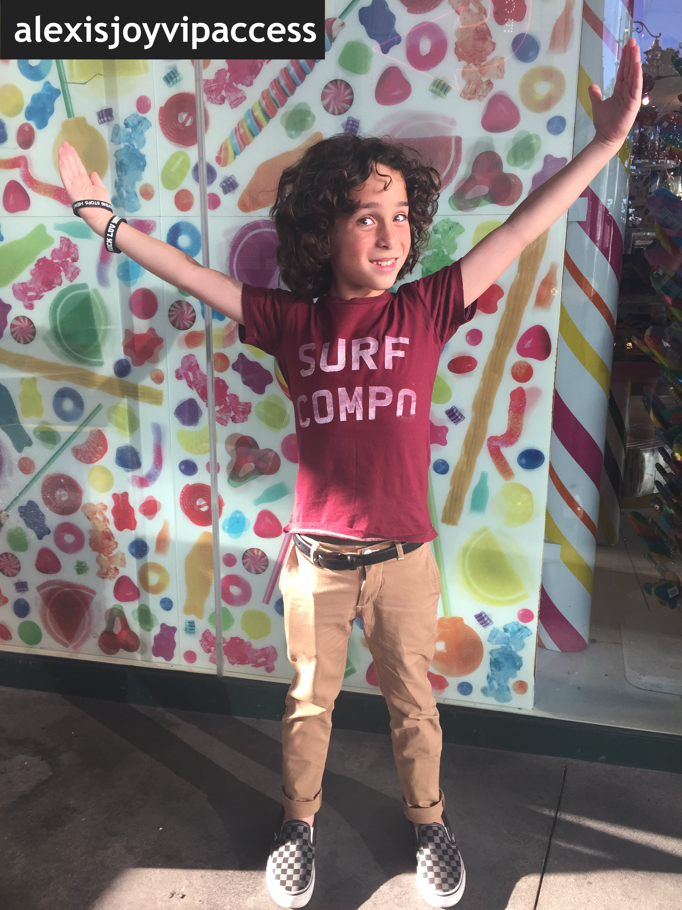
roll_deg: -0.8
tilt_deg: -13.1
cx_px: 341
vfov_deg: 61.7
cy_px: 455
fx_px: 762
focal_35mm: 29
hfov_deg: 48.2
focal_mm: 4.15
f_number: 2.2
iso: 40
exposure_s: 1/120
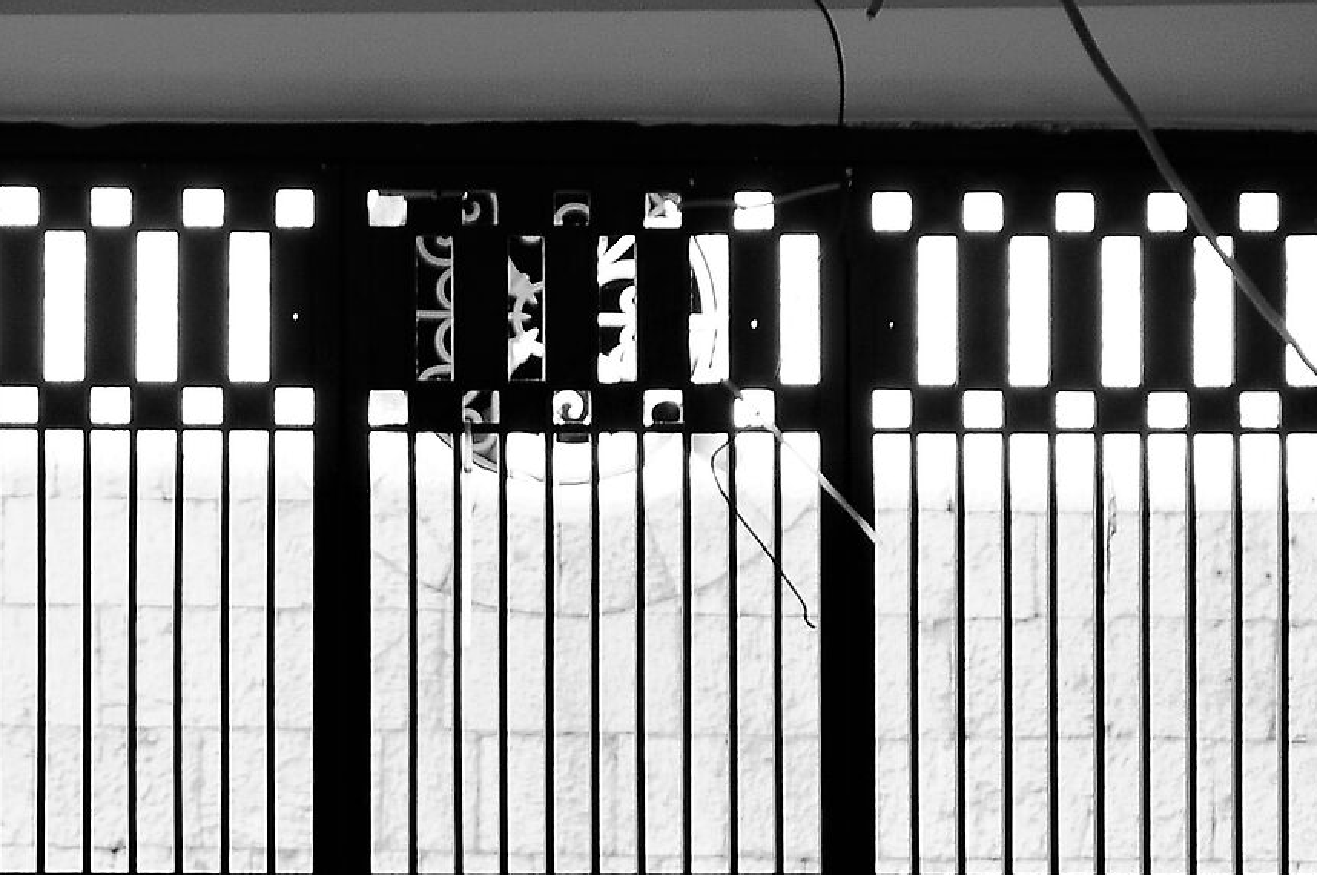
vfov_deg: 5.8
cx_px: 170
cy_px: 1122
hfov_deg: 8.7
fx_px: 8587
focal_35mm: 235
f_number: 5.3
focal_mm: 56
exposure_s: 1/80
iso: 250
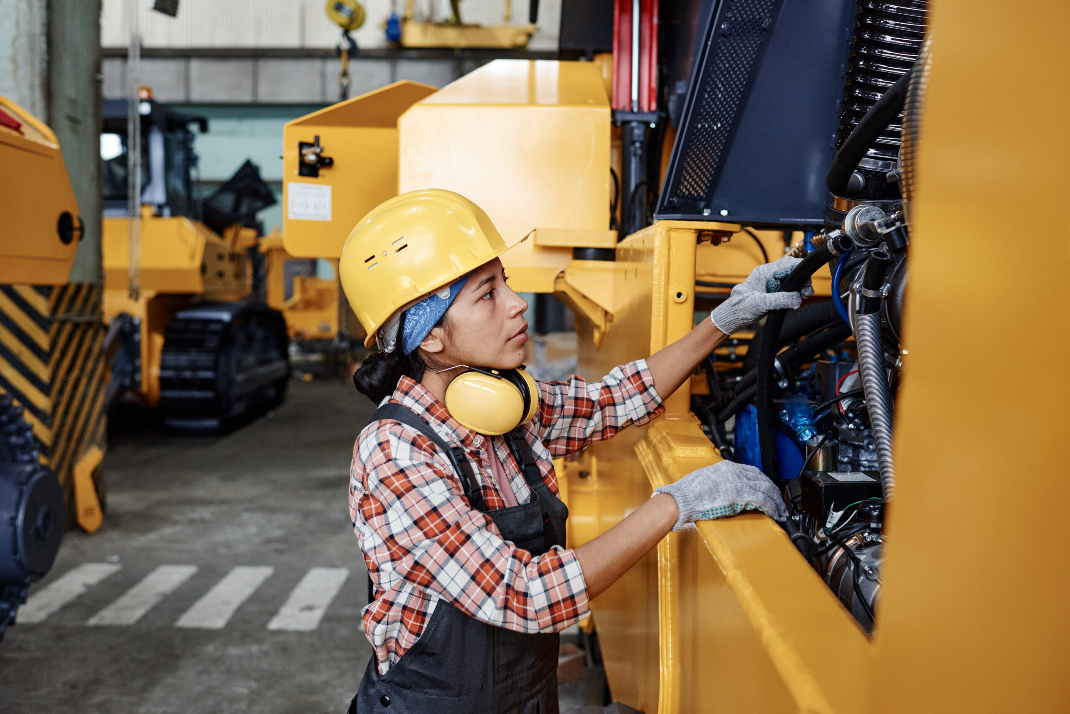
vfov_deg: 37.9
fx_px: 1041
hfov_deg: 54.4
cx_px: 535
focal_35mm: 35
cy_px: 357
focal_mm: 35
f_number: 3.2
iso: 800
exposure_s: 1/250
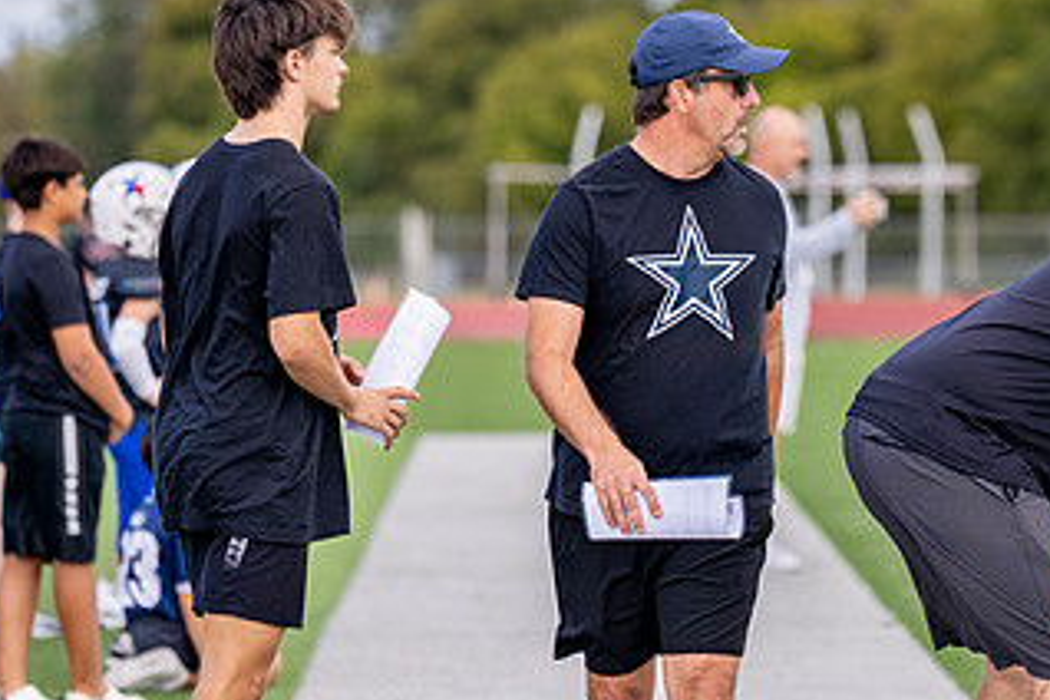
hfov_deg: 6.7
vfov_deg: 4.5
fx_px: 8983
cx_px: 643
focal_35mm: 308
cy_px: 365
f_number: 2.8
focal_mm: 139
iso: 320
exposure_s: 1/2500
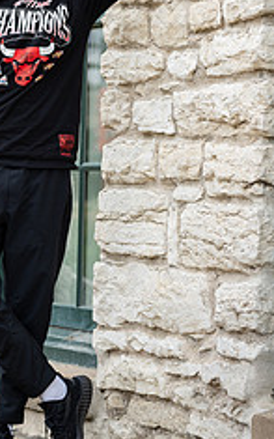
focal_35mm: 166
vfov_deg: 12.5
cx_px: 30
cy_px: 67
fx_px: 1982
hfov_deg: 7.9
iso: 50
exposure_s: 1/125
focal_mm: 85
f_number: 3.5
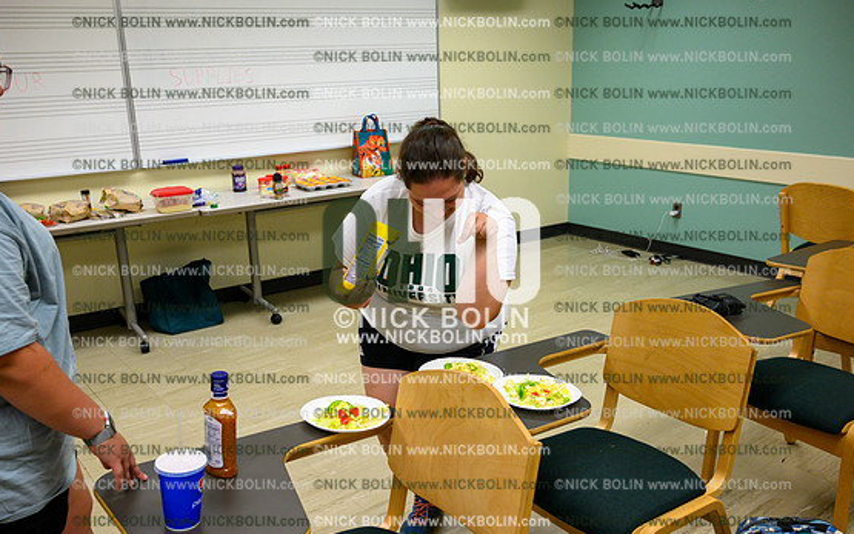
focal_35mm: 33
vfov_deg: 38.3
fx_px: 768
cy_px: 271
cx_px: 431
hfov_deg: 58.1
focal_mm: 31
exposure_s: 1/250
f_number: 4.5
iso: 1600
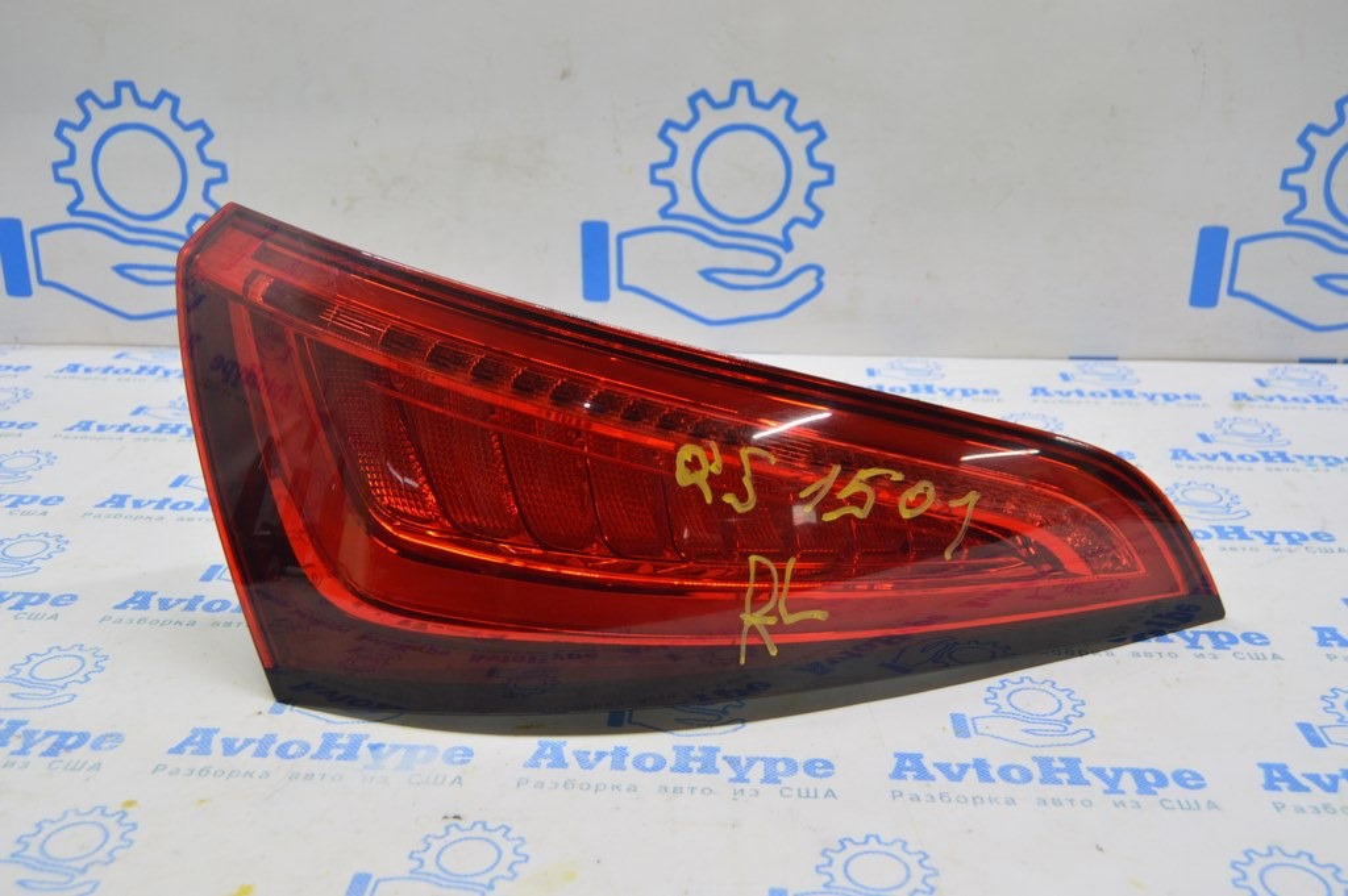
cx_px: 674
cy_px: 448
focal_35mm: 34
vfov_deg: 38.3
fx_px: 1291
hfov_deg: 55.1
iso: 400
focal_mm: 23
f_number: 5.6
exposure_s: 1/20
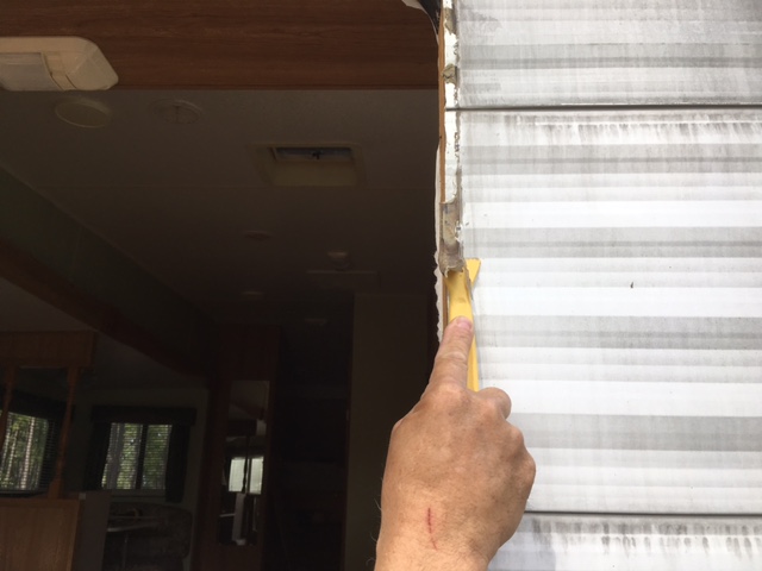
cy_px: 286
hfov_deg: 61.7
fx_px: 638
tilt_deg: +18.3
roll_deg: -1.3
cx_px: 381
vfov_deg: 48.2
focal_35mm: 29
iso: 25
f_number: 2.2
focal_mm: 4.15
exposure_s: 1/270
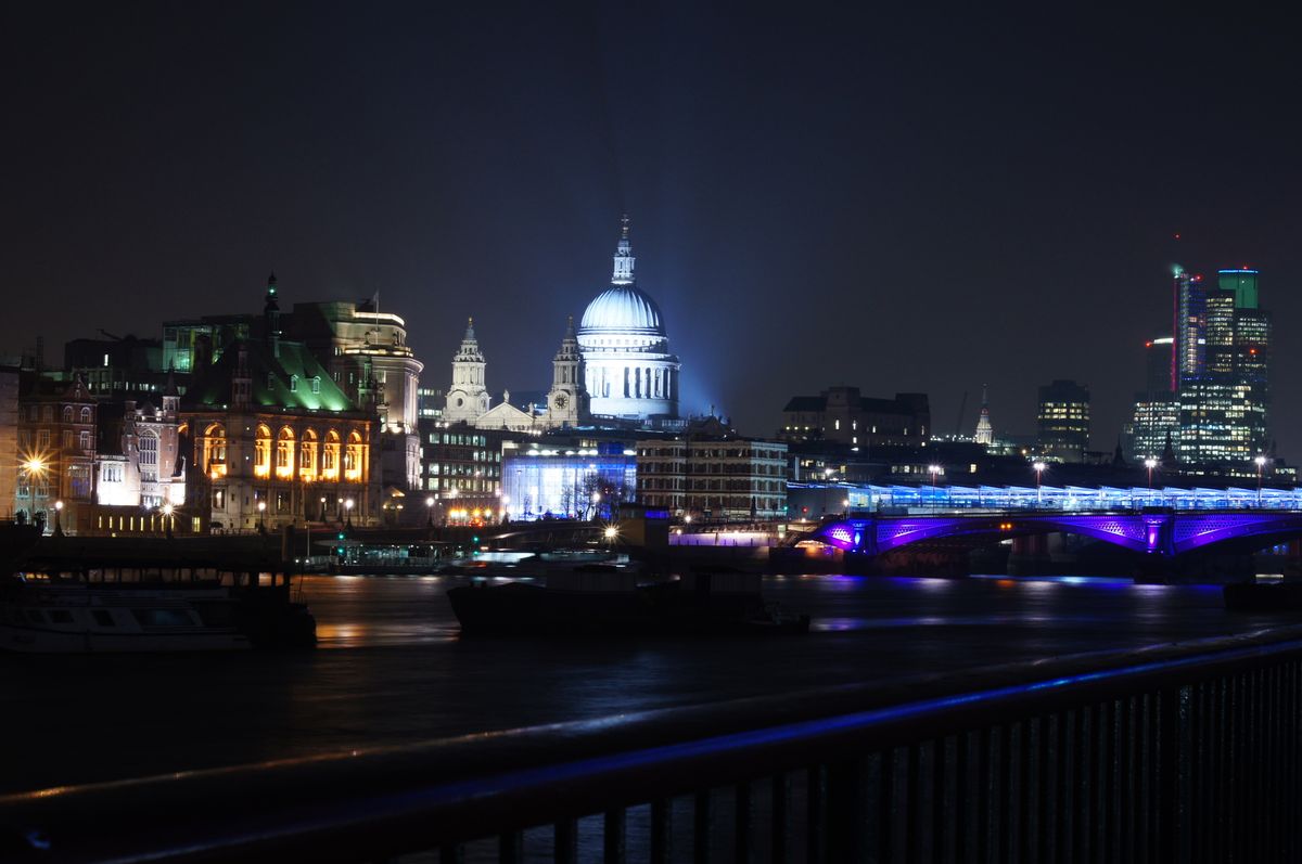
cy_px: 432
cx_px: 651
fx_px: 2709
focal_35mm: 75
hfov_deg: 27.0
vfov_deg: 18.1
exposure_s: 8
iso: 200
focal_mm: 50
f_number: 14
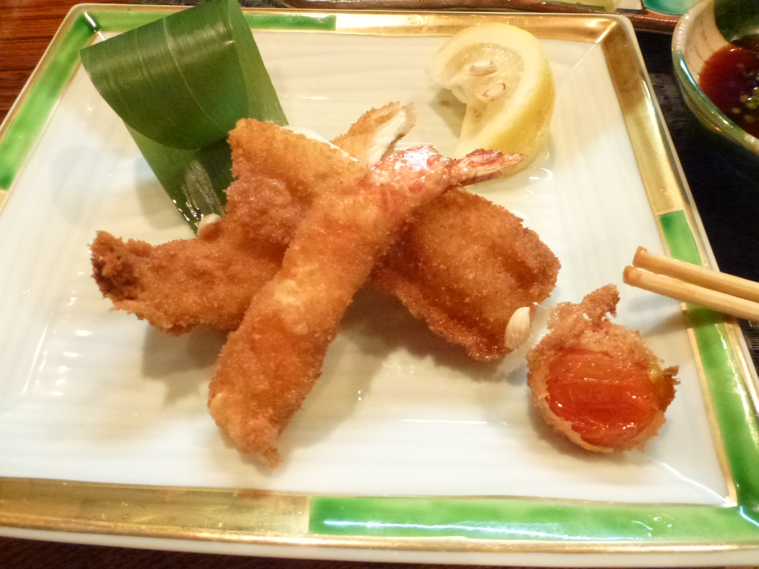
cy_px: 284
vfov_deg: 56.8
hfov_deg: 71.6
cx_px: 380
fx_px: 526
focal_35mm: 24
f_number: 3.3
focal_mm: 4.3
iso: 800
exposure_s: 1/25
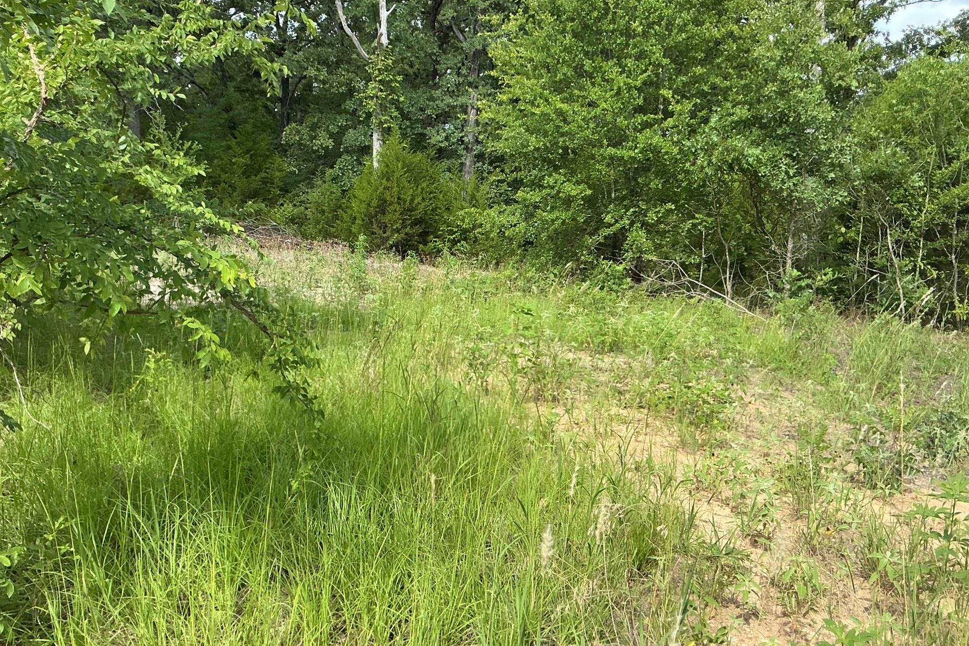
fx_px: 861
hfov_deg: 58.7
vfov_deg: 41.1
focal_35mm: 32
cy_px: 316
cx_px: 462
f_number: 1.8
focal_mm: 3
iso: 25
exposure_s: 1/504
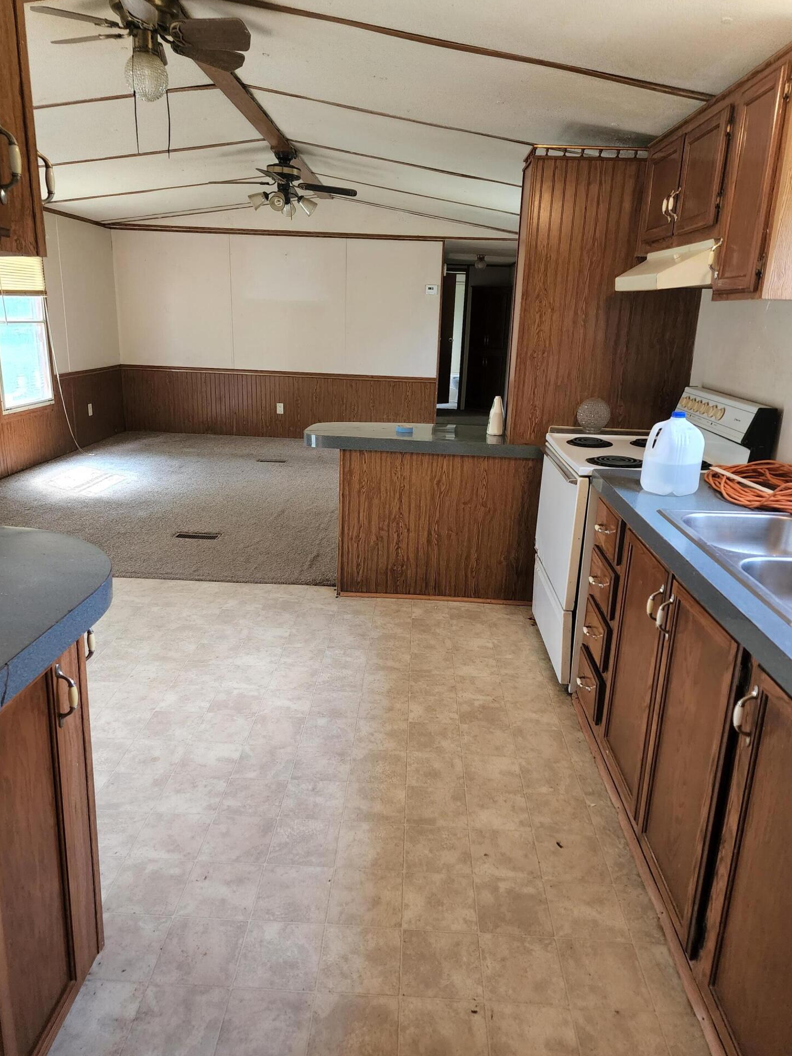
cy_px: 519
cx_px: 393
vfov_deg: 71.6
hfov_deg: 56.8
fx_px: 732
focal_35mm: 24
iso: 640
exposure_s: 1/120
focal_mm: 6.4
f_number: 1.8
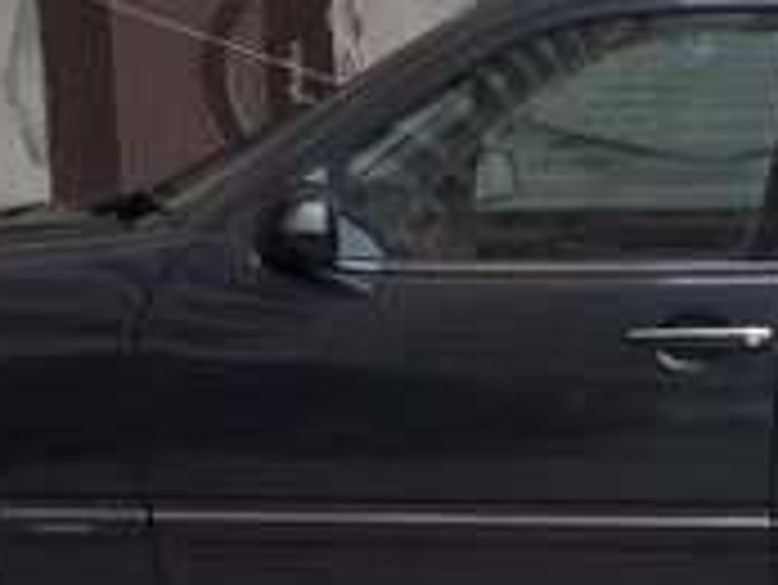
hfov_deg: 17.9
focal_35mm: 107
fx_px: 2407
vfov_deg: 13.5
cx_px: 774
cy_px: 677
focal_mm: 3.7
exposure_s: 1/33
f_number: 1.9
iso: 40
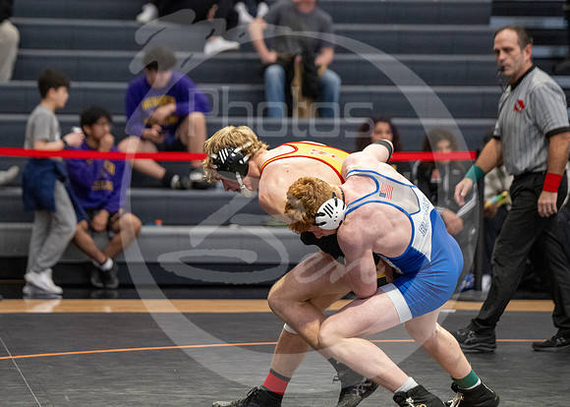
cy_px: 271
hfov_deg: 12.3
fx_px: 2637
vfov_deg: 8.8
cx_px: 246
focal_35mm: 163
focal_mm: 110
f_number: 2.8
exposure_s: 1/1000
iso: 3200
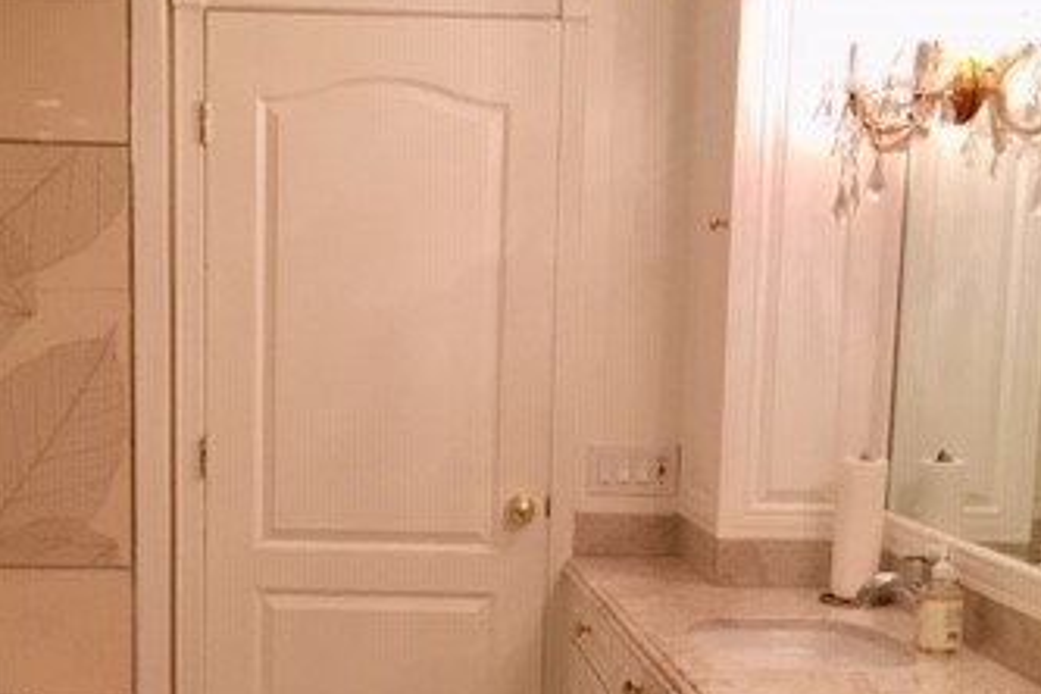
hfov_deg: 34.4
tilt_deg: -7.0
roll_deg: -1.7
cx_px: 444
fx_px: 1677
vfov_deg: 23.0
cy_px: 560
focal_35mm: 58
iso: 32
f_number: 2.2
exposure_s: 1/30
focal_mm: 4.15
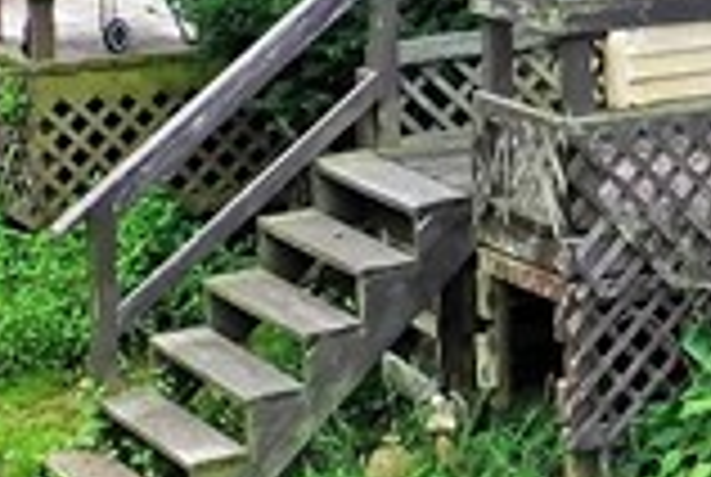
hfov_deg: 10.6
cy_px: -162
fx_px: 3799
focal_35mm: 192
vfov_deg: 7.1
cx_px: 720
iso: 100
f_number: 4.5
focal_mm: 10.26
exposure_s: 1/120
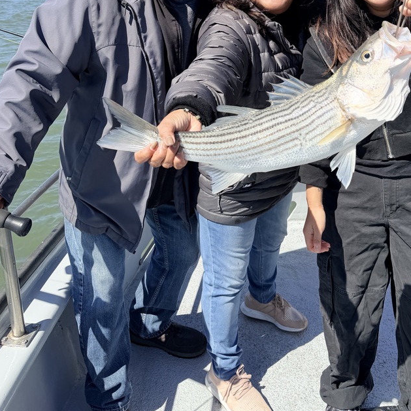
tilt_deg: -14.4
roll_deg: -0.8
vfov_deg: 43.8
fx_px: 484
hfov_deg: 45.7
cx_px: 255
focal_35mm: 36
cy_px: 81
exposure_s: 1/3584
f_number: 1.78
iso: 100
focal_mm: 6.76
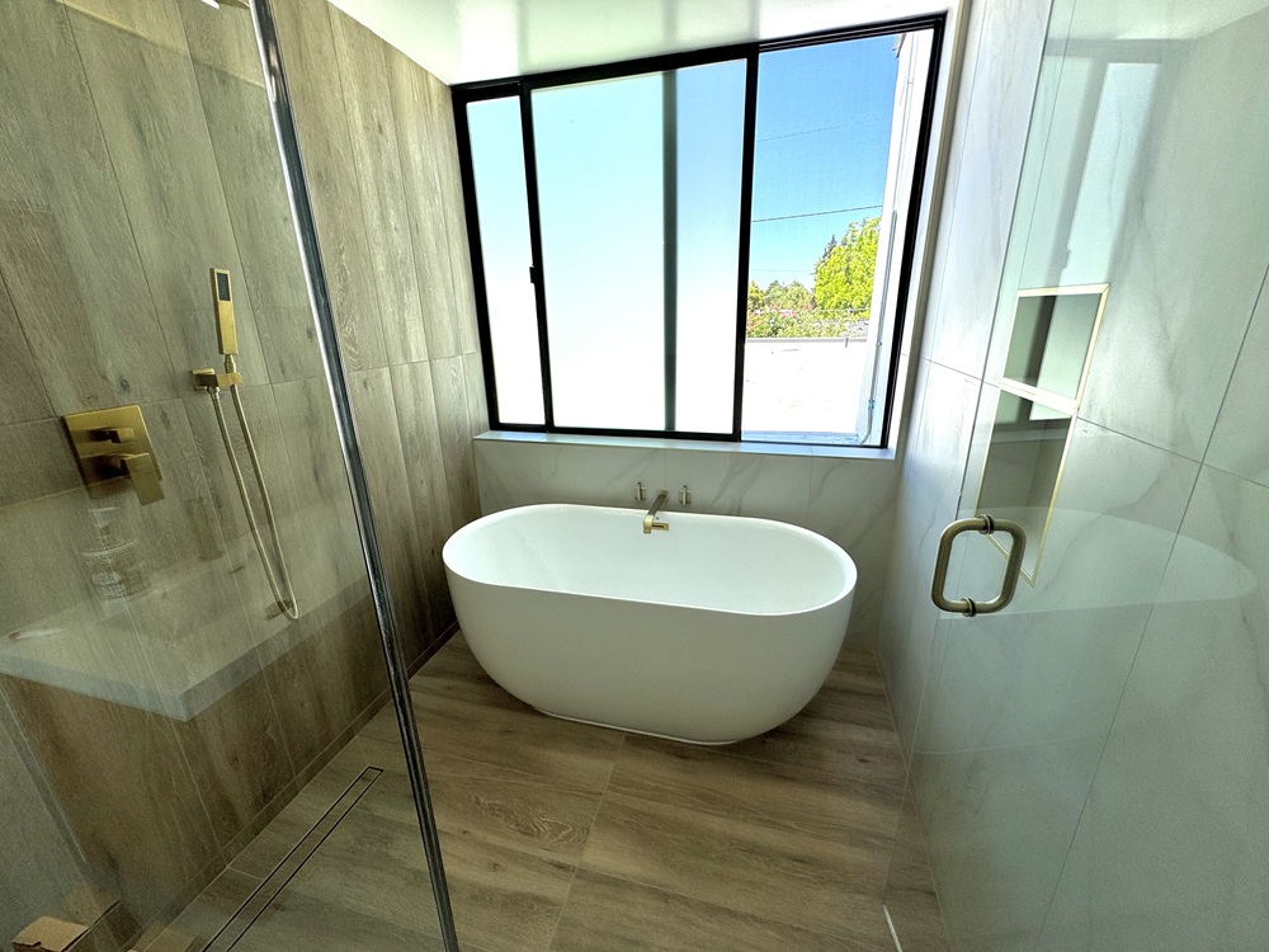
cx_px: 634
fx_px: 513
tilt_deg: -18.5
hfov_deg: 102.1
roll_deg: +1.4
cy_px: 476
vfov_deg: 85.7
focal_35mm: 14
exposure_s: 1/687
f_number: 2.2
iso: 50
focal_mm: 2.22
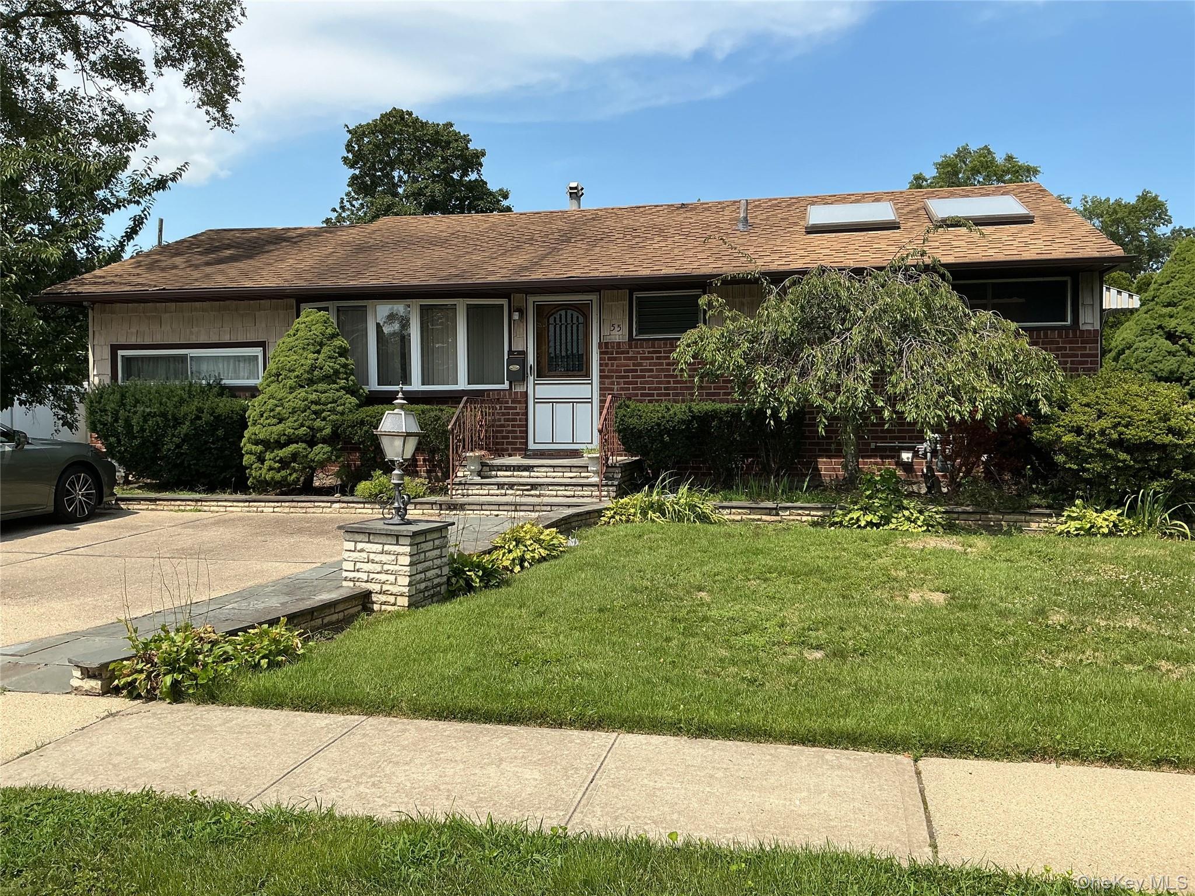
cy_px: 448
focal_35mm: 29
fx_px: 1001
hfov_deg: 61.7
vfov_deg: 48.2
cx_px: 598
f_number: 1.8
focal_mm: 3
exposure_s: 1/1730
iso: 25
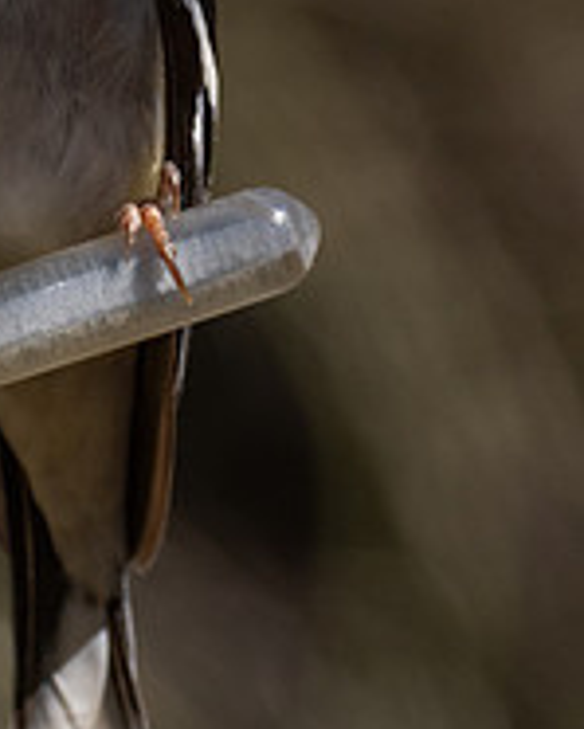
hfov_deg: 0.6
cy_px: -219
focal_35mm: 2537
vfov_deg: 0.8
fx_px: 54767
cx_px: -50
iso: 250
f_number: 4
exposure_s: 1/1600
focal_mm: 300
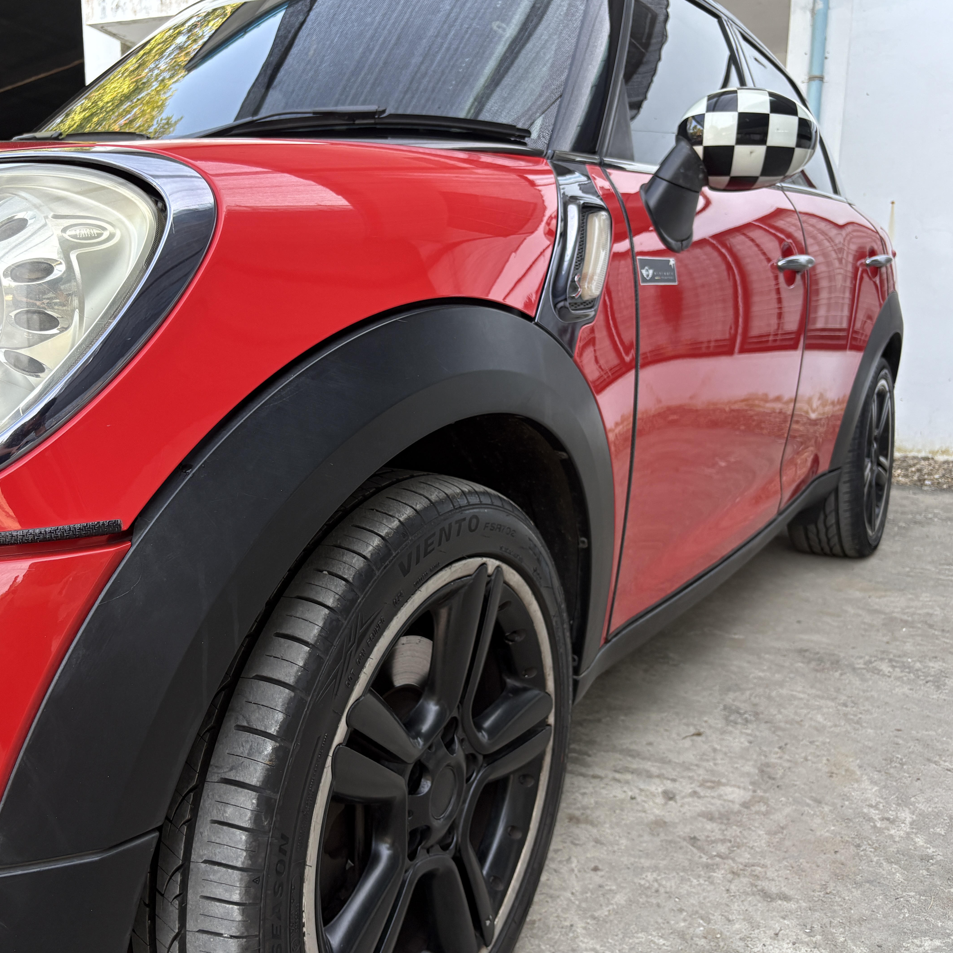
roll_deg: +0.0
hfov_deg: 52.3
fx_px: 966
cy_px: 474
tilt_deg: -9.6
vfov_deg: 52.5
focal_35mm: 31
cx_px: 393
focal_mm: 5.96
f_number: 1.6
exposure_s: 1/122
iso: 125
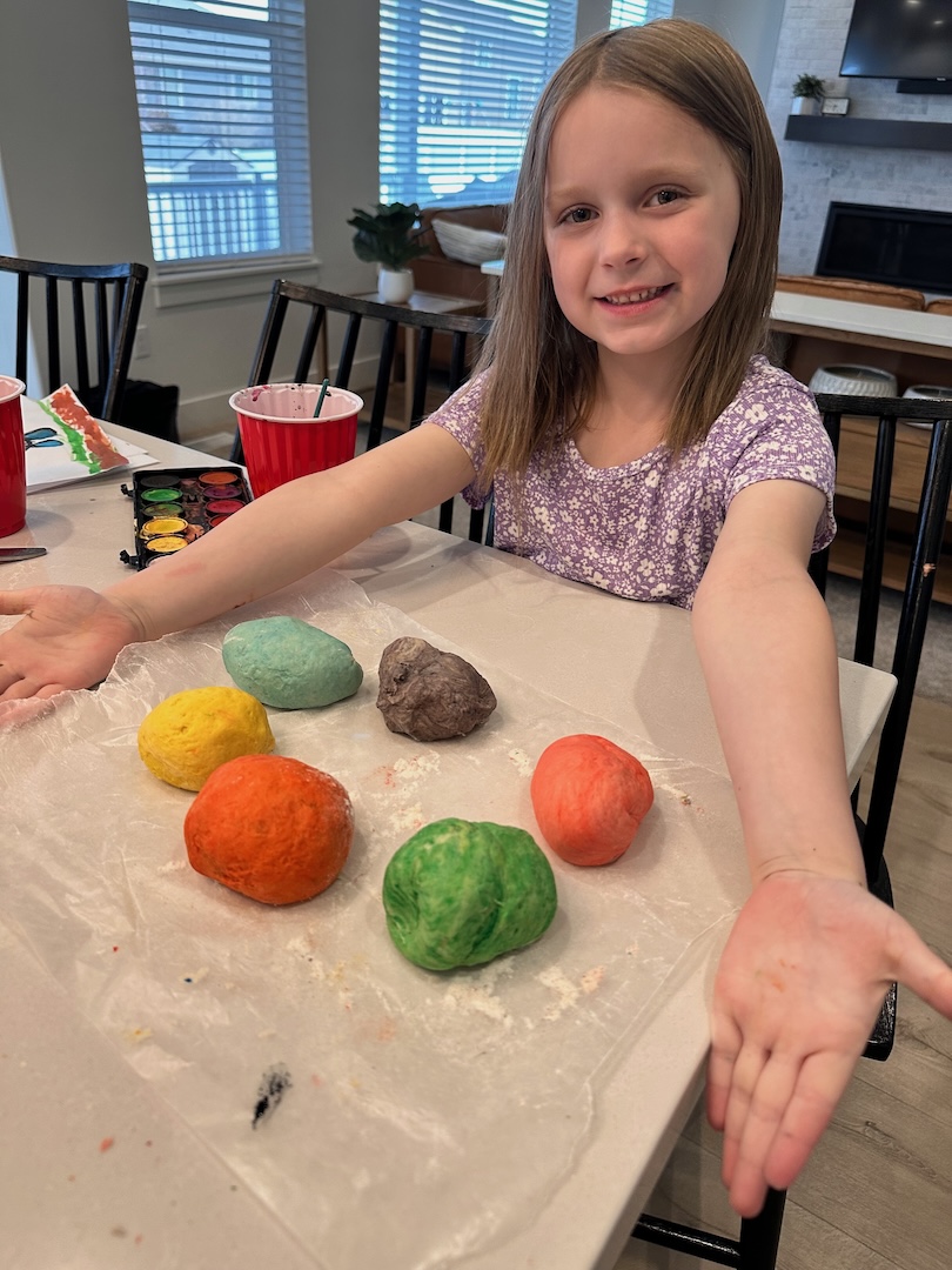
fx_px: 880
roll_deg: -3.8
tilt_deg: -29.9
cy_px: 635
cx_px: 476
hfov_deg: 56.8
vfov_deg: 71.6
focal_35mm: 24
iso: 200
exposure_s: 1/120
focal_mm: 6.86
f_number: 1.78
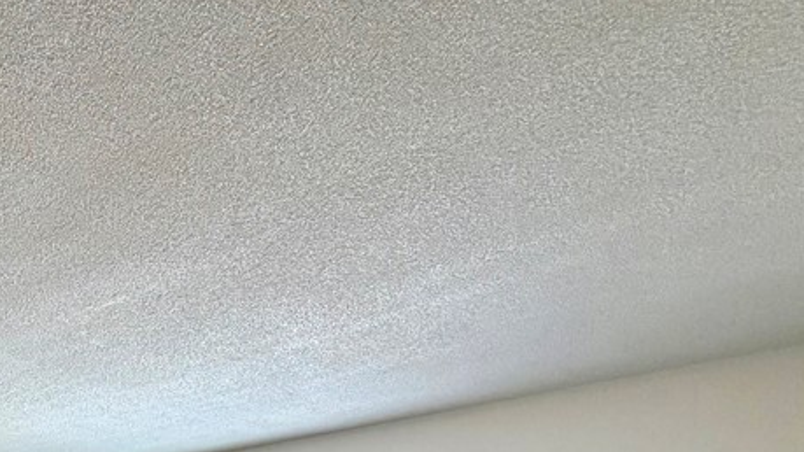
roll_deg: +0.3
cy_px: 666
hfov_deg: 51.2
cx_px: 77
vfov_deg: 26.1
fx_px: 725
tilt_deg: -4.5
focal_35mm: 34
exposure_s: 1/121
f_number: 2.2
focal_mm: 2.22
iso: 320
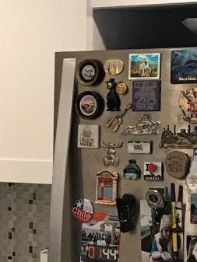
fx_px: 1259
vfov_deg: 11.8
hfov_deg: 8.7
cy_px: 259
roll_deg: +1.5
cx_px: -122
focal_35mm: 166
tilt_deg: -7.1
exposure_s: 1/40
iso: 25
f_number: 1.8
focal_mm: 3.99
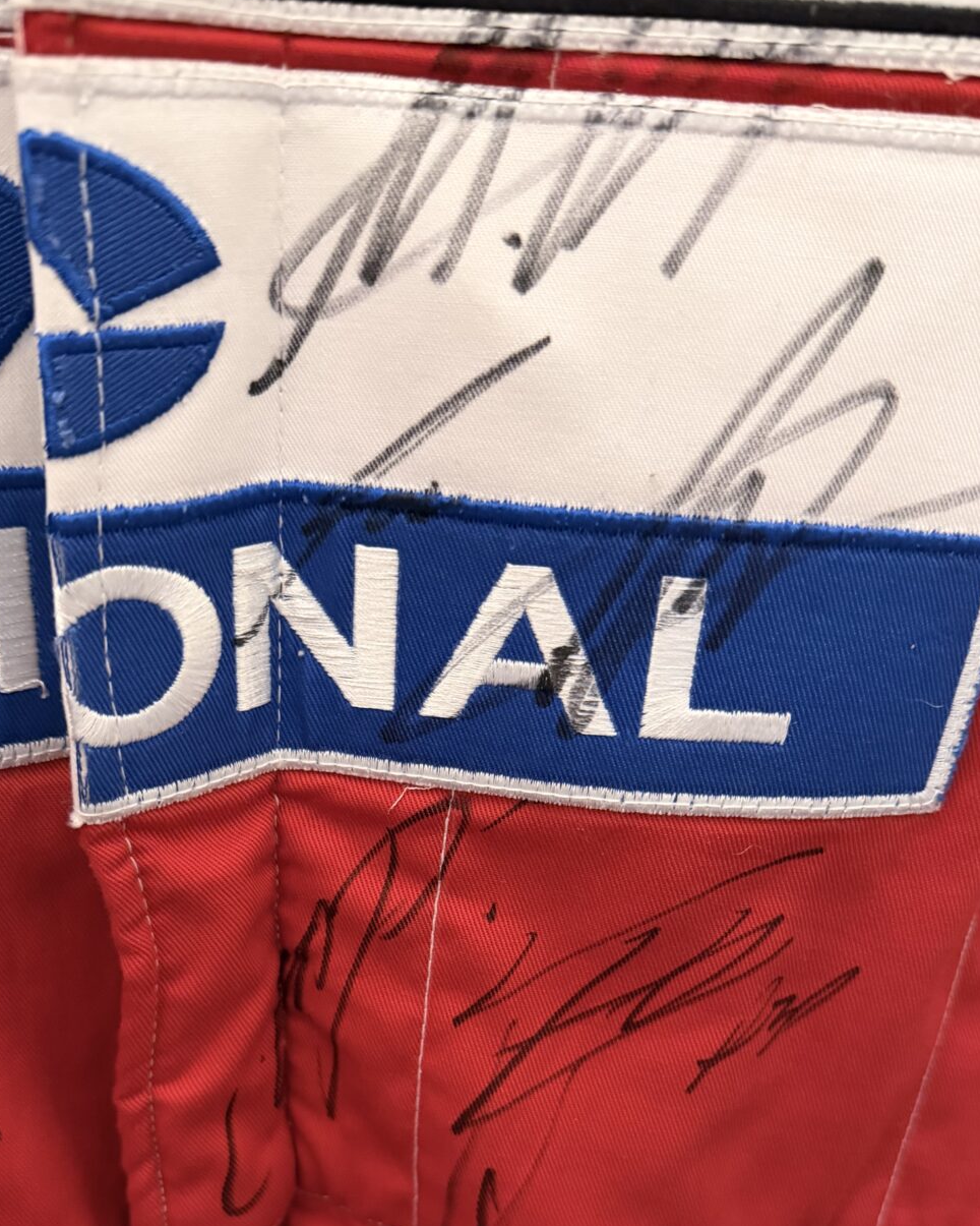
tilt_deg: -30.8
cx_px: 451
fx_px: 1269
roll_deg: -4.1
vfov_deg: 49.7
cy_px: 902
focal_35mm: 35
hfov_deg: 42.2
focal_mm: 6.76
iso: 800
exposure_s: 1/50
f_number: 1.78
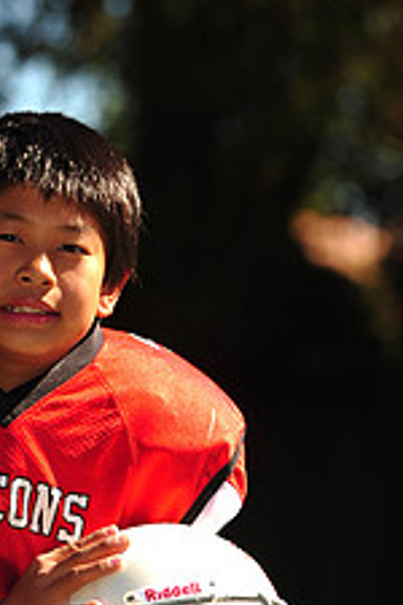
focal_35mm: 386
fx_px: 6481
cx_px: 75
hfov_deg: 3.6
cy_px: 702
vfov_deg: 5.3
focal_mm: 150
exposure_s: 1/500
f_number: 4.5
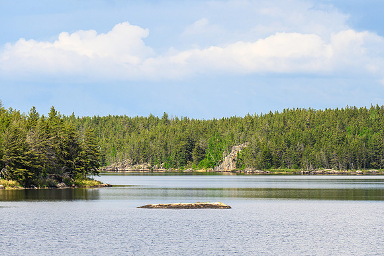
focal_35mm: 300
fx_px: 3198
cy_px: 128
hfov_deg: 6.9
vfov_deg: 4.6
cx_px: 192
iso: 560
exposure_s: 1/640
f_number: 8
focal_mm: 200
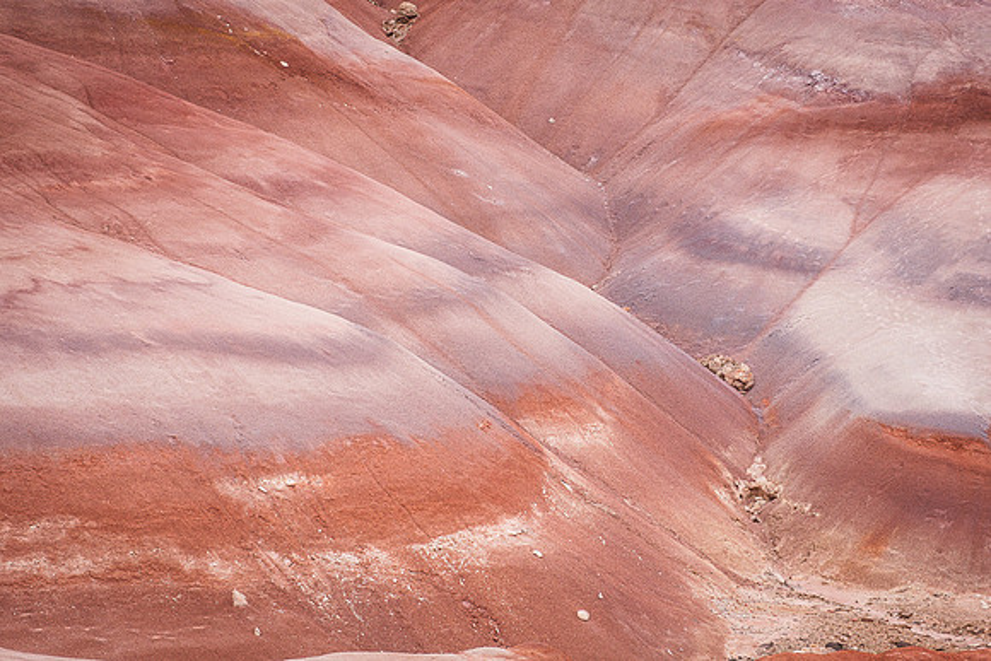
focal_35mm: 174
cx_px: 496
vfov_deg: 7.9
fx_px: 4791
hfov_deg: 11.8
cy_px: 330
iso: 200
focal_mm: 115.9
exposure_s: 1/80
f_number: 11
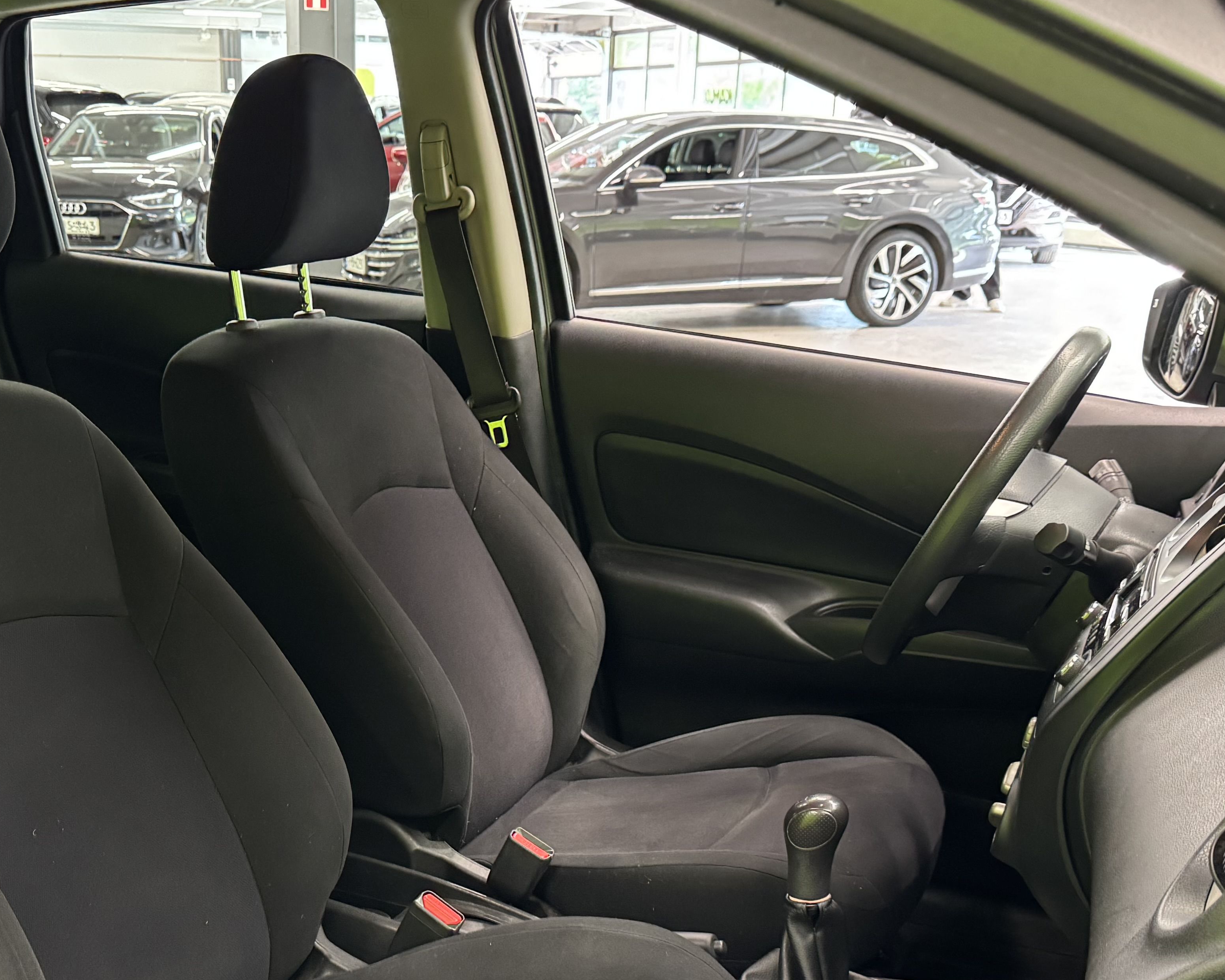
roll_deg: -0.6
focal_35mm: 43
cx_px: 445
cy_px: 743
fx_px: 1559
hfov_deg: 42.5
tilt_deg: -20.6
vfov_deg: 34.1
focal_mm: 6.76
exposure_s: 1/50
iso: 800
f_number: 1.78
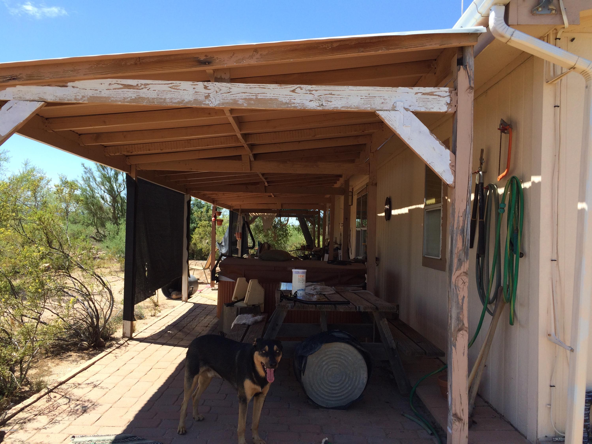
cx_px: 296
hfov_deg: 61.7
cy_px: 222
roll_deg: -2.7
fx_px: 496
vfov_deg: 48.2
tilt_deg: +0.2
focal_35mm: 29
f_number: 2.2
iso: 32
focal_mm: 4.15
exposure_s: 1/977
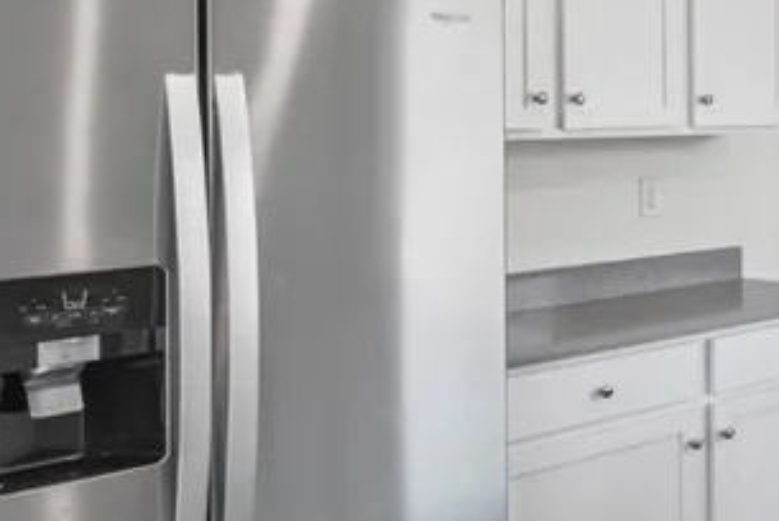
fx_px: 1235
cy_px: 109
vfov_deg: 23.5
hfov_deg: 24.4
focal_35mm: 57
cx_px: 1257
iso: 400
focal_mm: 17
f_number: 8
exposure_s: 1/3
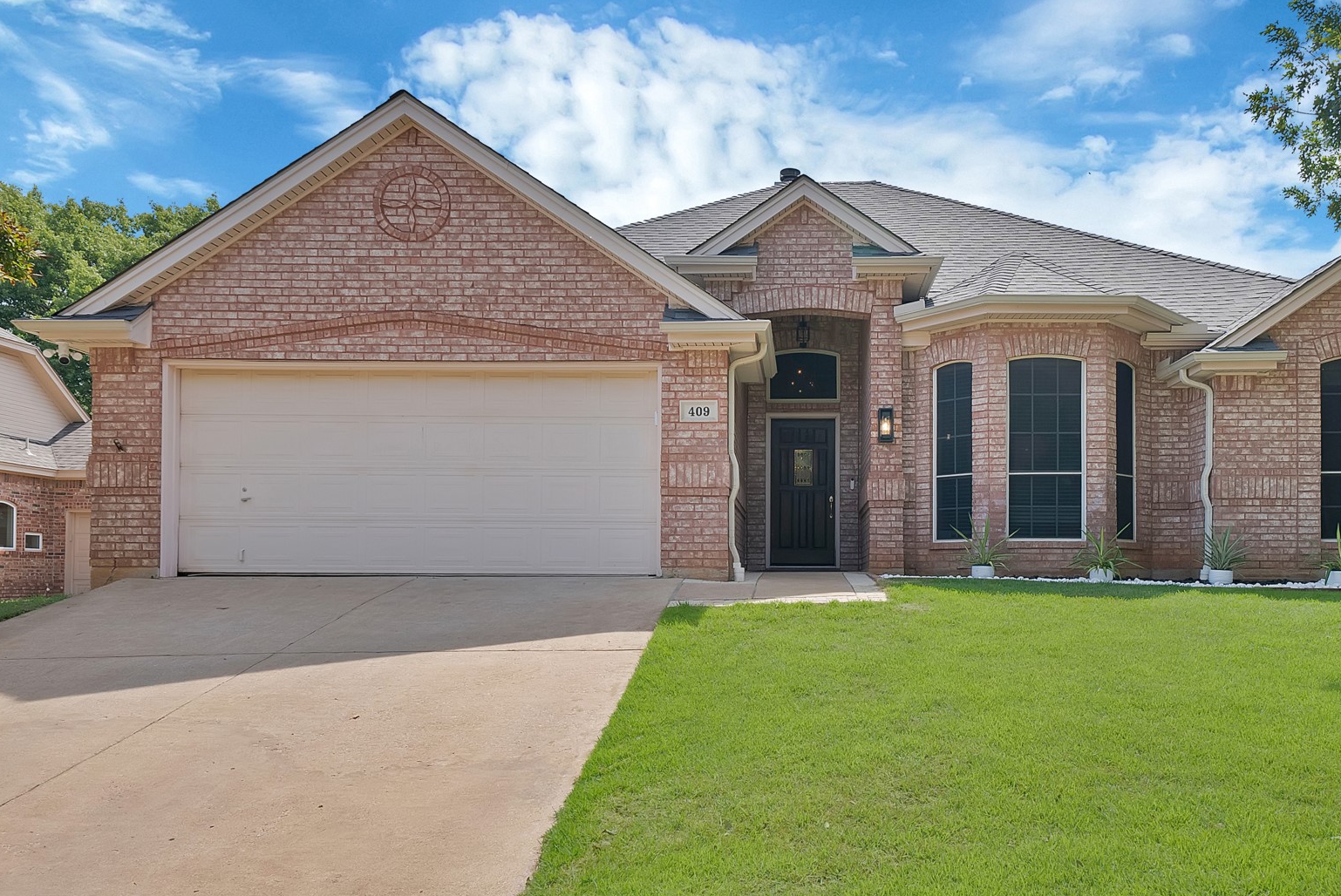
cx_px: 807
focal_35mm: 26
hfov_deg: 68.6
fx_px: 969
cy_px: 536
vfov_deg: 49.3
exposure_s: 1/200
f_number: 9
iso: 640
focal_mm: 20
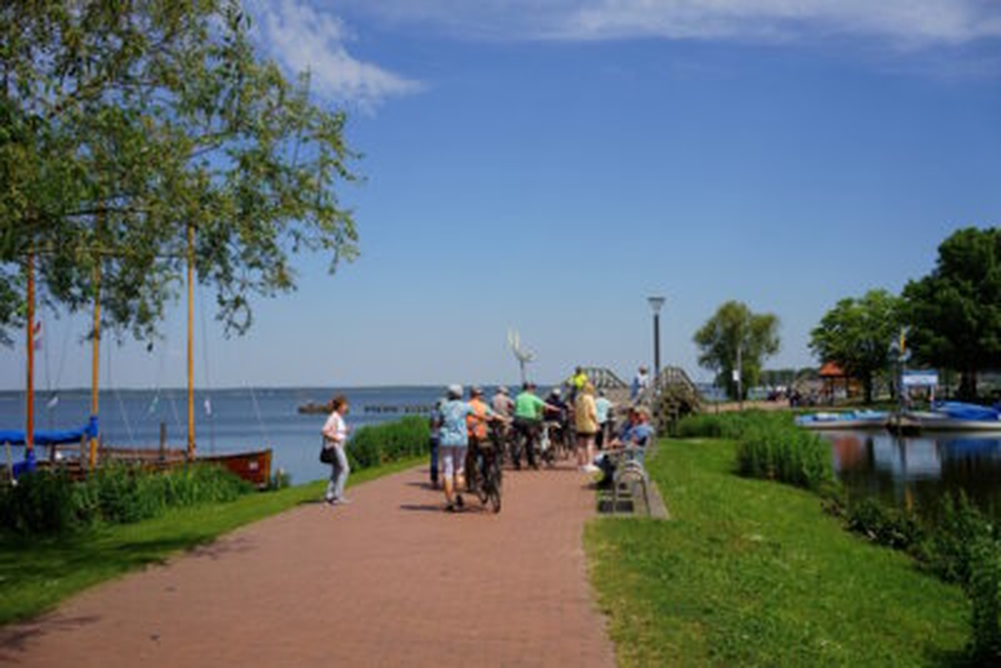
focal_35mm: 35
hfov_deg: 54.4
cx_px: 500
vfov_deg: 37.9
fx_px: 973
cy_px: 334
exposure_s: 1/400
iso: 100
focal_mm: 35
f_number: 9
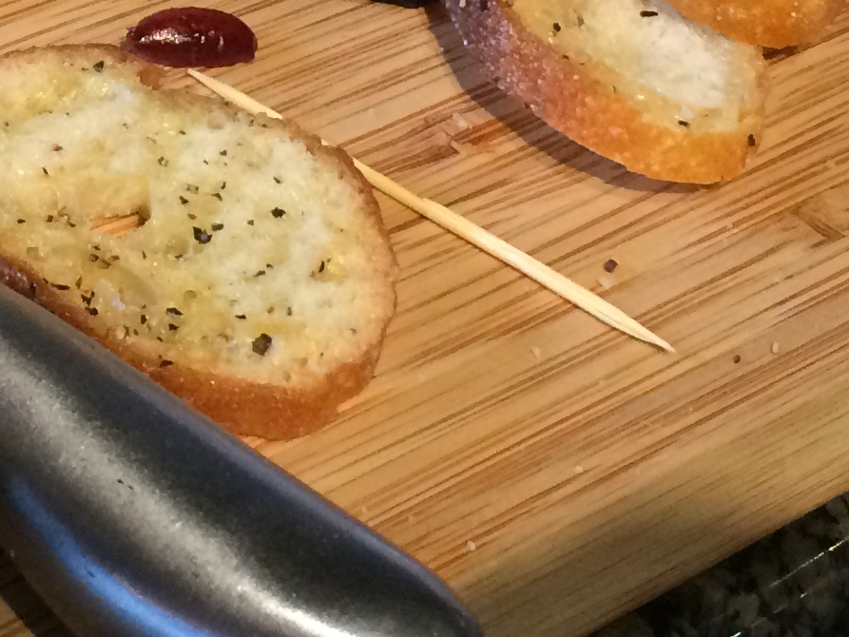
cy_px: -145
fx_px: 2600
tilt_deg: -36.0
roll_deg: -6.7
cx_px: 35
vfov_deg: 13.5
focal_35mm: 106
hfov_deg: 18.2
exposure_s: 1/30
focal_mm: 4.15
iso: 160
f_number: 2.2
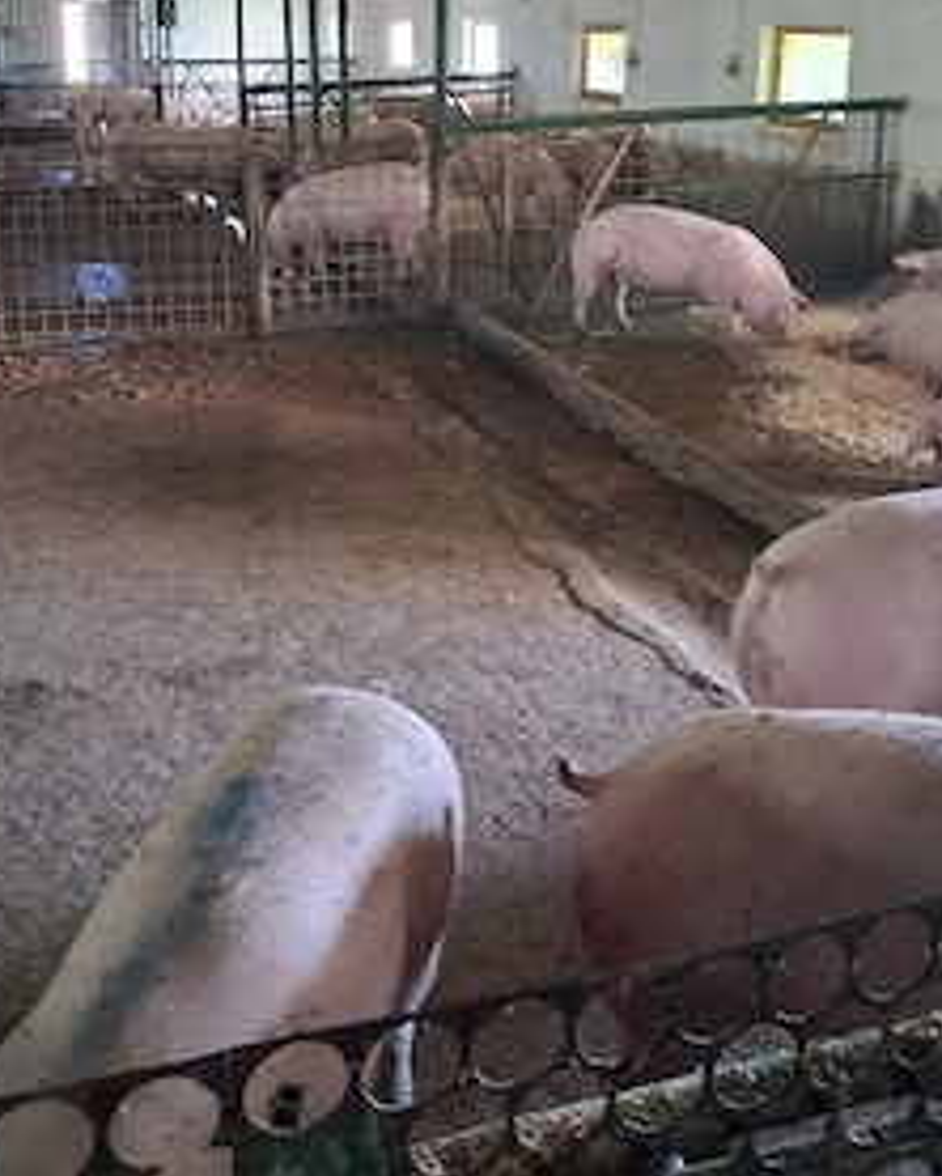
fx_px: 1323
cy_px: 331
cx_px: 437
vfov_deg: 46.6
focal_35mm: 38
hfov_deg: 39.2
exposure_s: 1/24
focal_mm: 4
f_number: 1.8
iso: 640
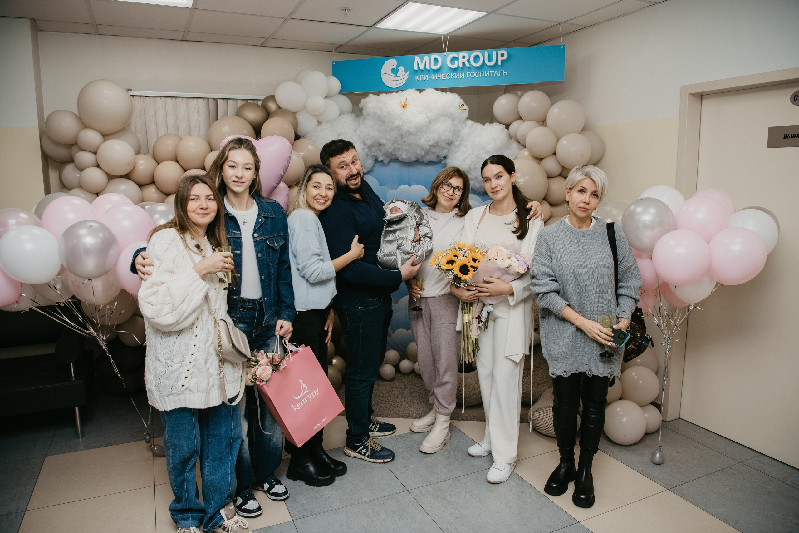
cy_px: 266
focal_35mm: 24
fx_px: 533
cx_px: 400
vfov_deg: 53.1
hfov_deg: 73.7
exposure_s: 1/160
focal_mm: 24
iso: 160
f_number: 4
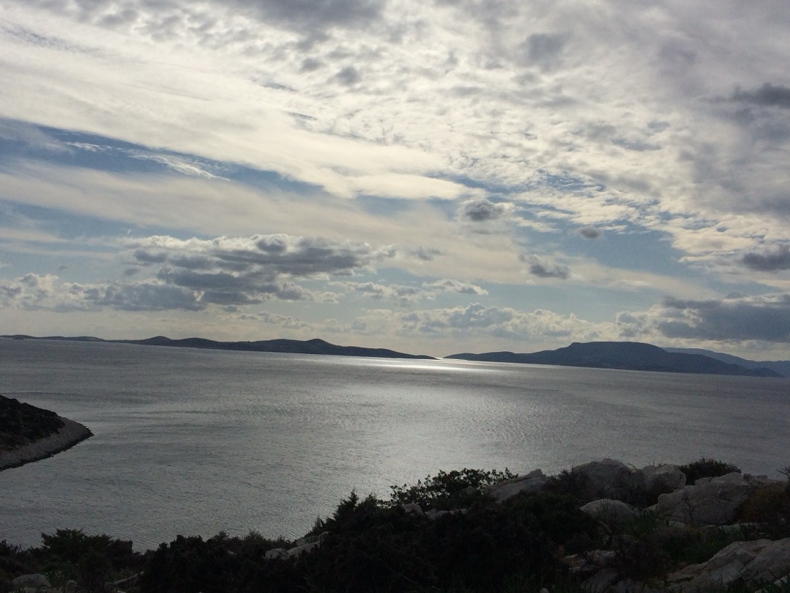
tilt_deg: +4.7
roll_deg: -3.7
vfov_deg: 33.5
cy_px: 247
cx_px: 350
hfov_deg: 43.8
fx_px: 981
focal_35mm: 43
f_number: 2.2
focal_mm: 4.15
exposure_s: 1/20833
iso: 50
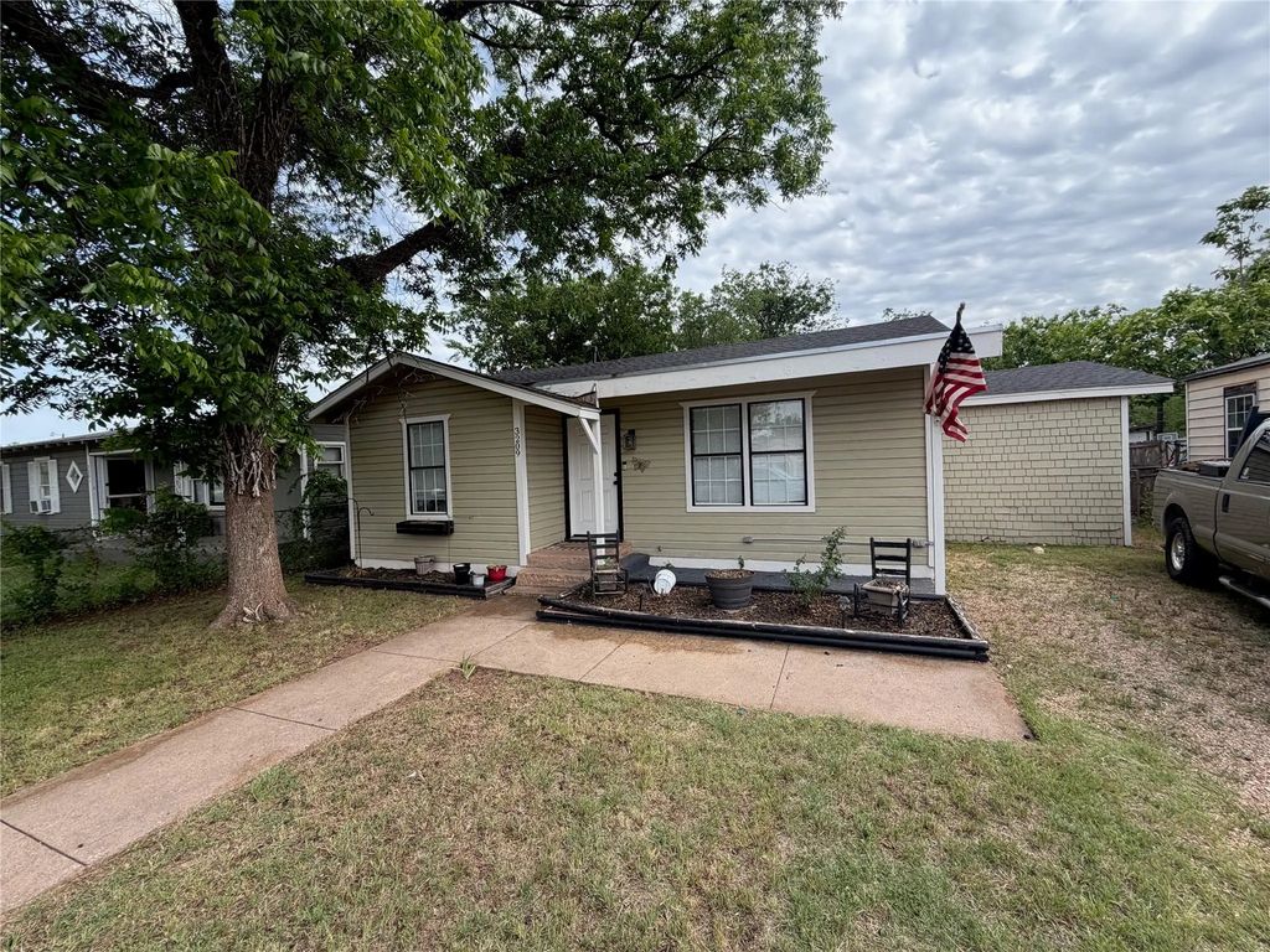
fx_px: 514
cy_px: 476
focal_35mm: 14
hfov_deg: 102.1
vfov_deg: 85.7
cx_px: 635
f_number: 2.2
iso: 40
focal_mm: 2.22
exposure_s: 1/664
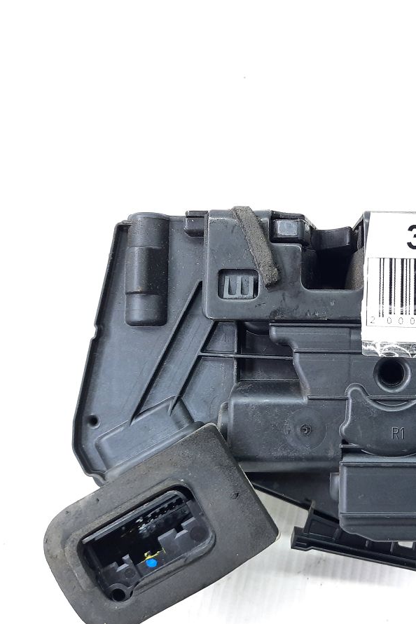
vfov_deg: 54.4
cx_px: 361
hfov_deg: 35.9
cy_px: 310
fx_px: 607
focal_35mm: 35
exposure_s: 1/50
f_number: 2
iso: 160
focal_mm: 4.6
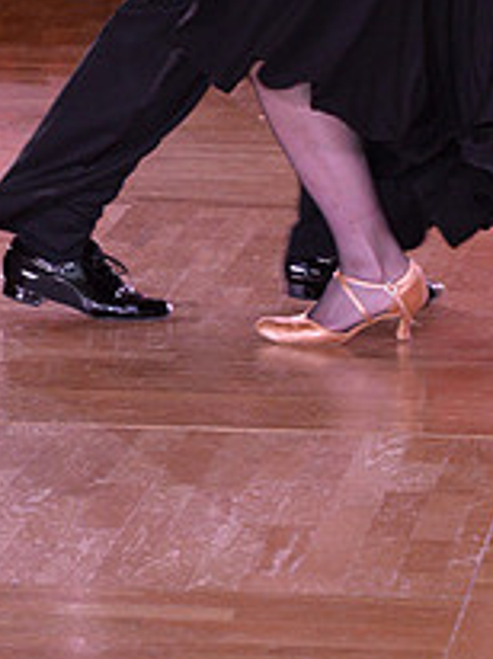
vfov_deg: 5.6
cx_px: 424
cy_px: -157
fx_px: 6698
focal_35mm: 352
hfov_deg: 4.2
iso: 2000
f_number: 7.1
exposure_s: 1/250
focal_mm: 130
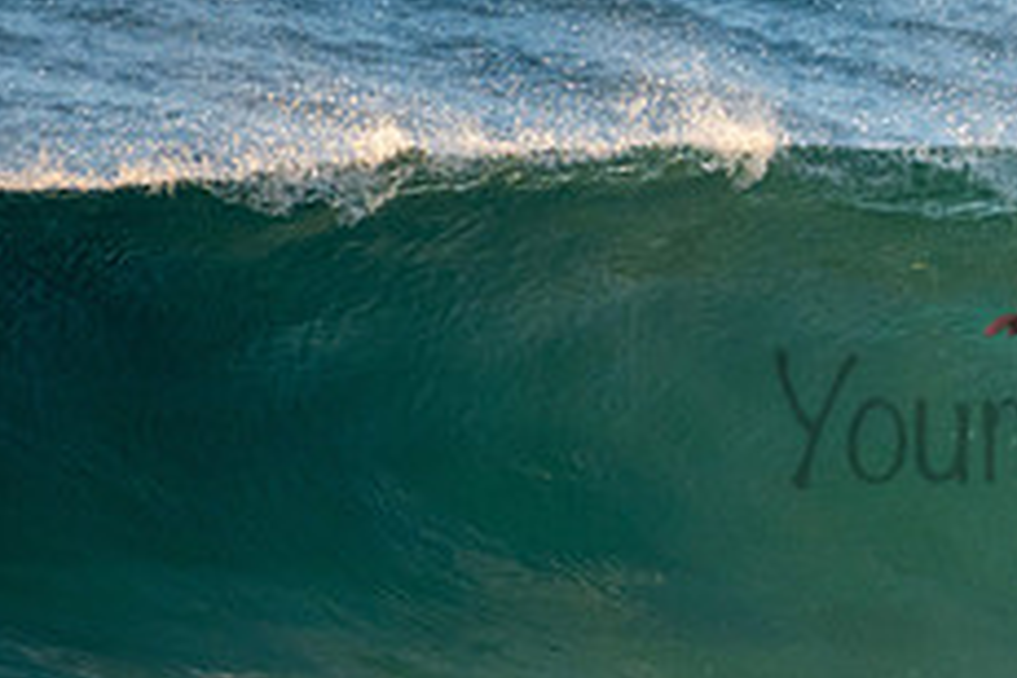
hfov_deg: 1.1
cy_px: 381
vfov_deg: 0.7
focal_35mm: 1881
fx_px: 53134
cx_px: 1228
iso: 720
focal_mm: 500
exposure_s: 1/1000
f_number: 5.6
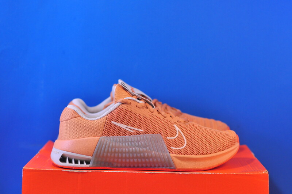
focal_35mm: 75
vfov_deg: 18.1
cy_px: 97
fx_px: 607
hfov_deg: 27.0
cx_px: 146
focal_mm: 50
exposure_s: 1/250
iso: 250
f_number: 2.8
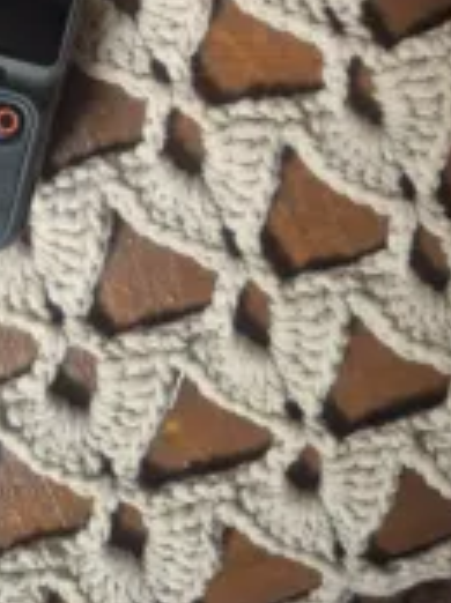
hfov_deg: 26.5
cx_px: 38
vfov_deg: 32.2
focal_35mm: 53
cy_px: -52
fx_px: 923
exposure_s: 1/100
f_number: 1.8
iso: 640
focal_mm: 5.4
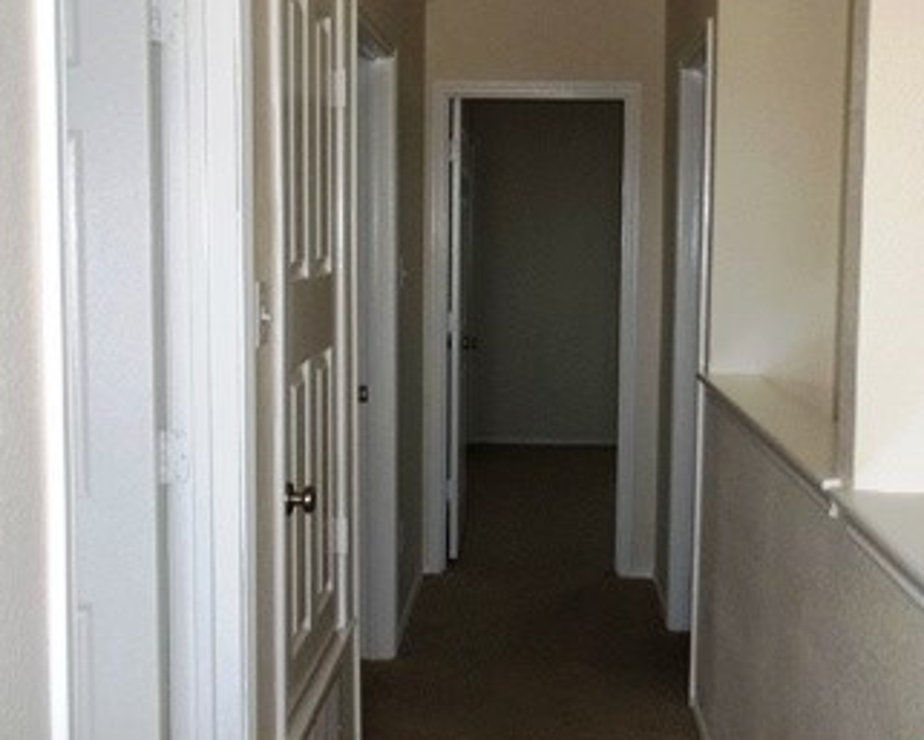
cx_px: 509
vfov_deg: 33.4
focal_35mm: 45
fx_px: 1231
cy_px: 337
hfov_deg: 41.1
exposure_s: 1/30
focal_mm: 5.9
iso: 160
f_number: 3.3
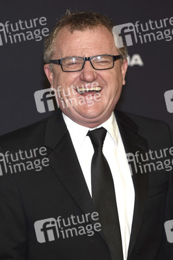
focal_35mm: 218
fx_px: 1570
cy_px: 130
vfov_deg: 9.5
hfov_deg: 6.3
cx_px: 86
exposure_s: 1/800
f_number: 3.2
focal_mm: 145
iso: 400
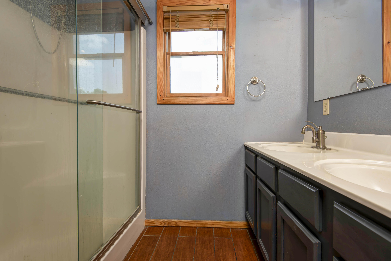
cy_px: 130
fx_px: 174
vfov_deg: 73.8
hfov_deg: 96.7
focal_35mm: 16
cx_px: 196
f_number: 6.7
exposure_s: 1/60
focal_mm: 16
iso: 100
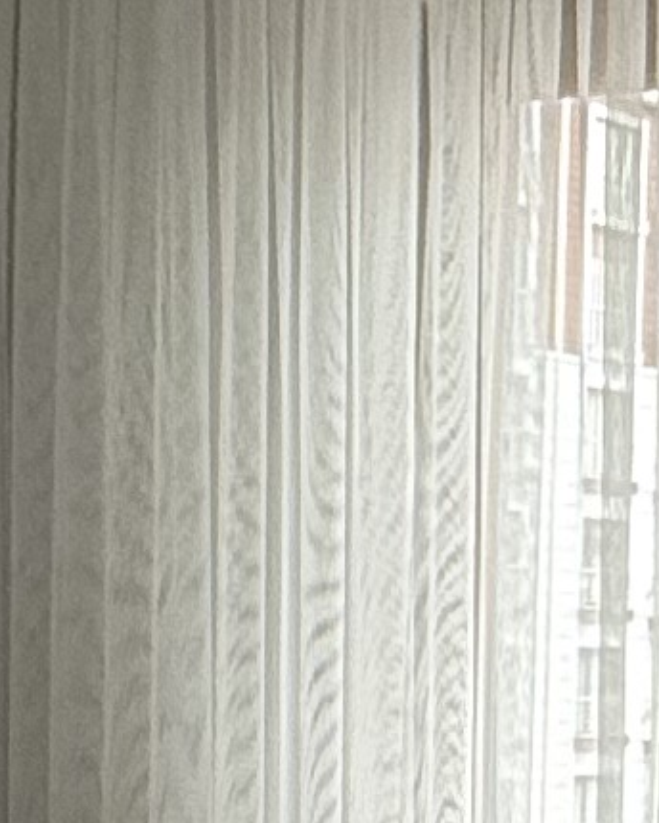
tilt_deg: -8.4
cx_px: 253
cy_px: 1116
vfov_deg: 14.3
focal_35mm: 128
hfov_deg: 12.0
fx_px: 3121
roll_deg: -1.3
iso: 50
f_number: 2.2
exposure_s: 1/121
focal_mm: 2.22
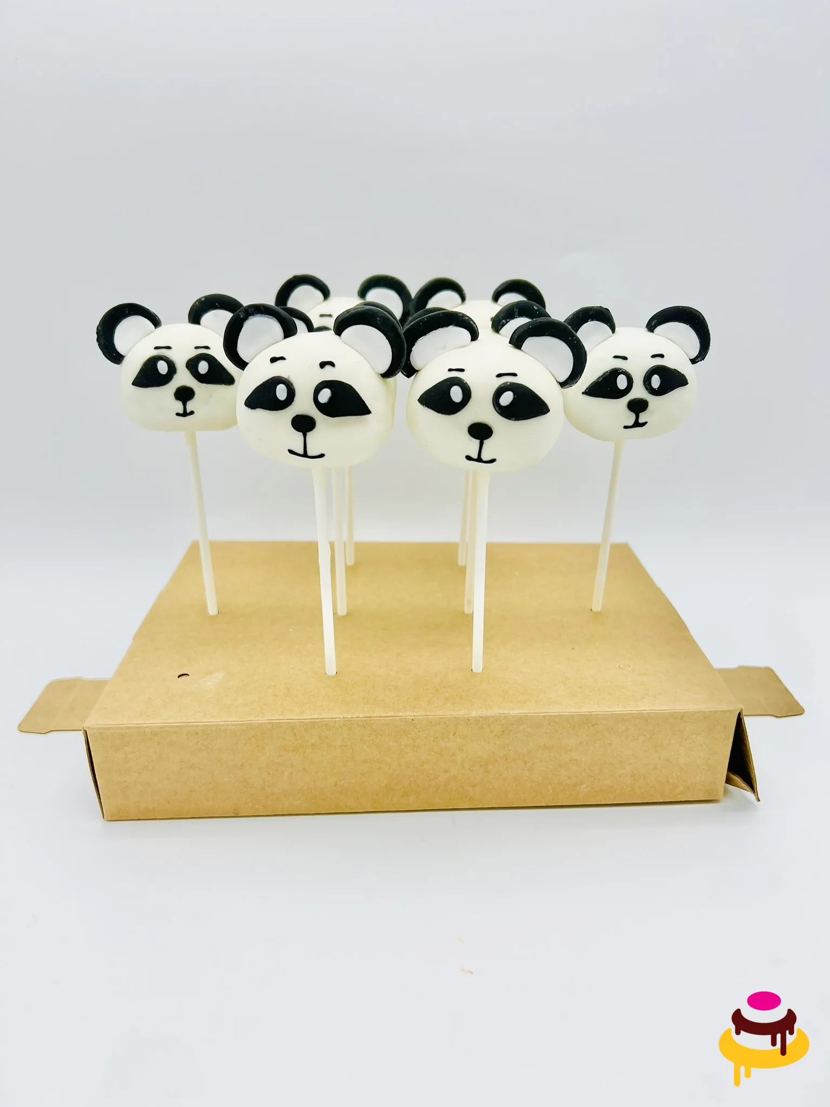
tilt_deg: -19.8
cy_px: 554
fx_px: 831
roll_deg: +0.9
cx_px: 415
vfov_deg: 67.3
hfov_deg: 53.1
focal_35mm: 26
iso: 50
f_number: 1.5
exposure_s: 1/2404
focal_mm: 5.7
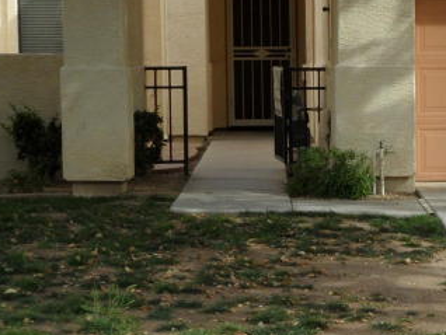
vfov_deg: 12.5
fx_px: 1534
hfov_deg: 16.1
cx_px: 471
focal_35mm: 119
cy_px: 184
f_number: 4
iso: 80
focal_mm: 6.6
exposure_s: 1/350
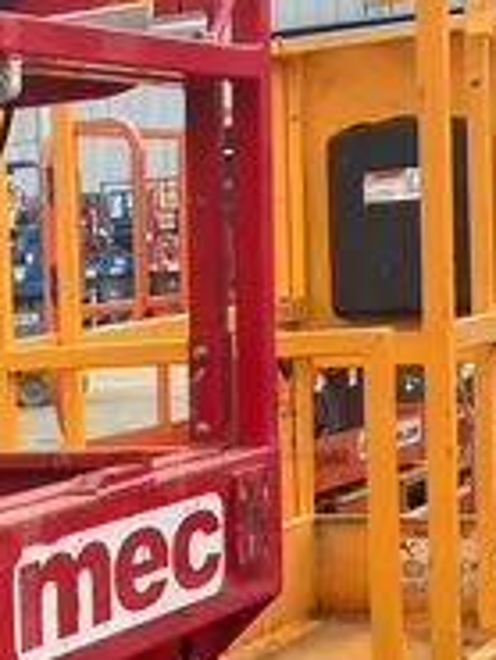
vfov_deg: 17.3
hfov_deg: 12.4
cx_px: -360
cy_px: 644
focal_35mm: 111
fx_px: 2118
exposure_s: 1/349
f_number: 1.8
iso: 32
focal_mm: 3.99
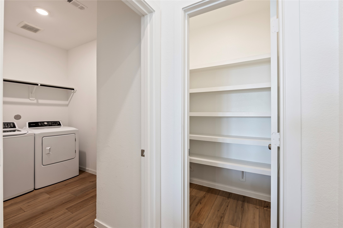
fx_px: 152
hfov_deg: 96.8
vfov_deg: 73.7
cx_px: 172
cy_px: 114
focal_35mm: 16
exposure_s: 1/2.5
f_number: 6.3
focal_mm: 16
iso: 125
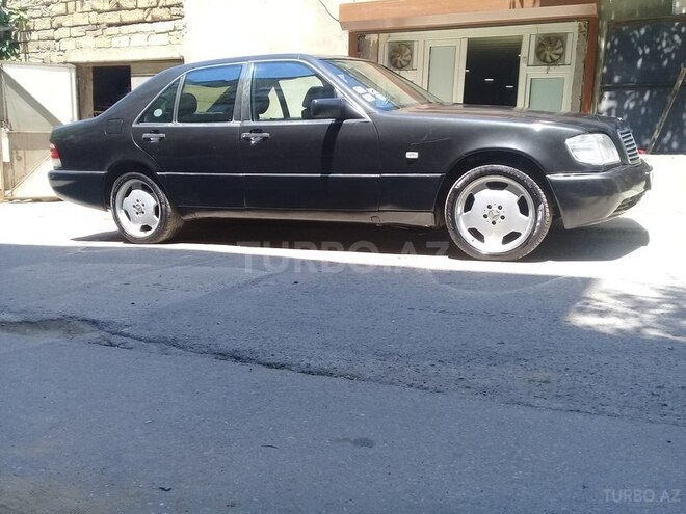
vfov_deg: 45.4
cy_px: 257
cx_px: 343
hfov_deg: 58.4
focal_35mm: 31
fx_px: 614
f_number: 2.2
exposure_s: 1/280
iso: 50
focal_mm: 3.3
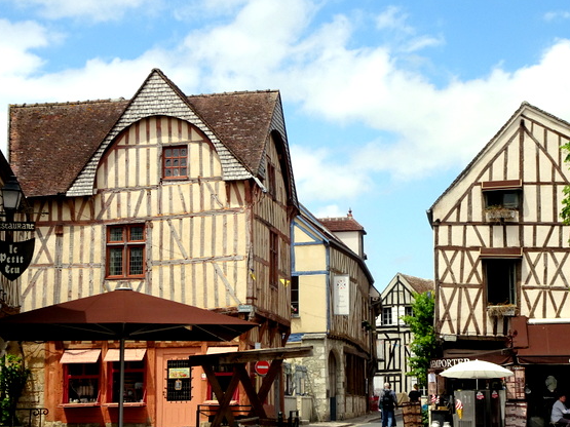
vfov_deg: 23.6
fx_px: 1021
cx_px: 346
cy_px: 238
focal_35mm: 62
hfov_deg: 31.1
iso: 80
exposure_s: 1/640
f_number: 4
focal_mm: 7.3
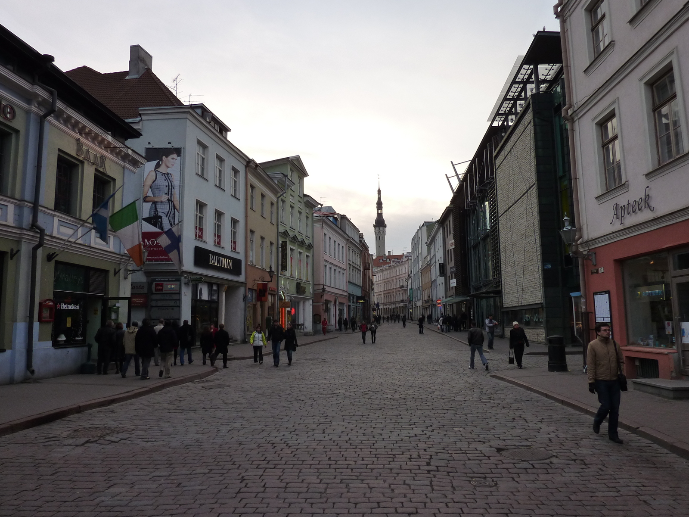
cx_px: 344
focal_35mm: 25
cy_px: 258
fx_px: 498
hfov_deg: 69.4
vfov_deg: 54.9
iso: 125
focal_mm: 4.1
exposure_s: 1/160
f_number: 4
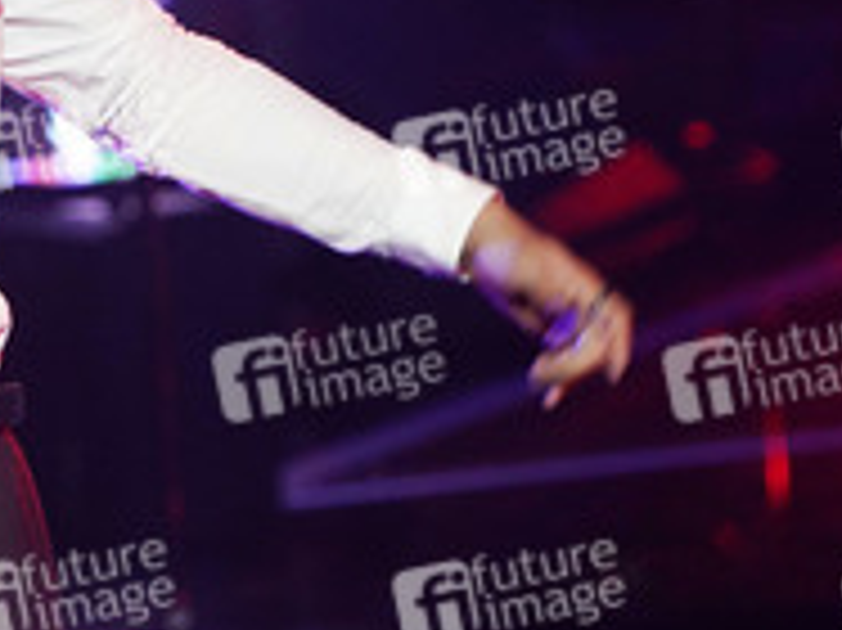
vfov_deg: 1.5
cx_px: -61
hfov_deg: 1.9
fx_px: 24819
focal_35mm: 1021
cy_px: 32
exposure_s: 1/160
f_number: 6.3
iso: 5000
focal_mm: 441
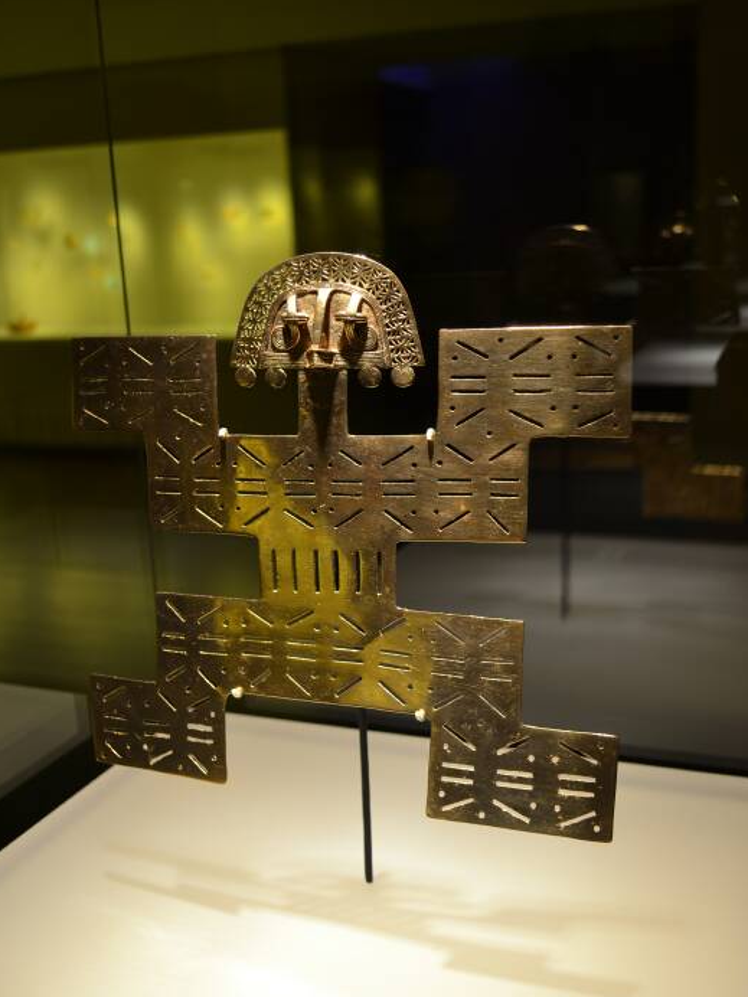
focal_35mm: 40
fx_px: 1152
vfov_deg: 46.7
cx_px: 377
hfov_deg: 36.0
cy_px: 571
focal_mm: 24
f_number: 4.5
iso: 100
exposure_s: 1/6
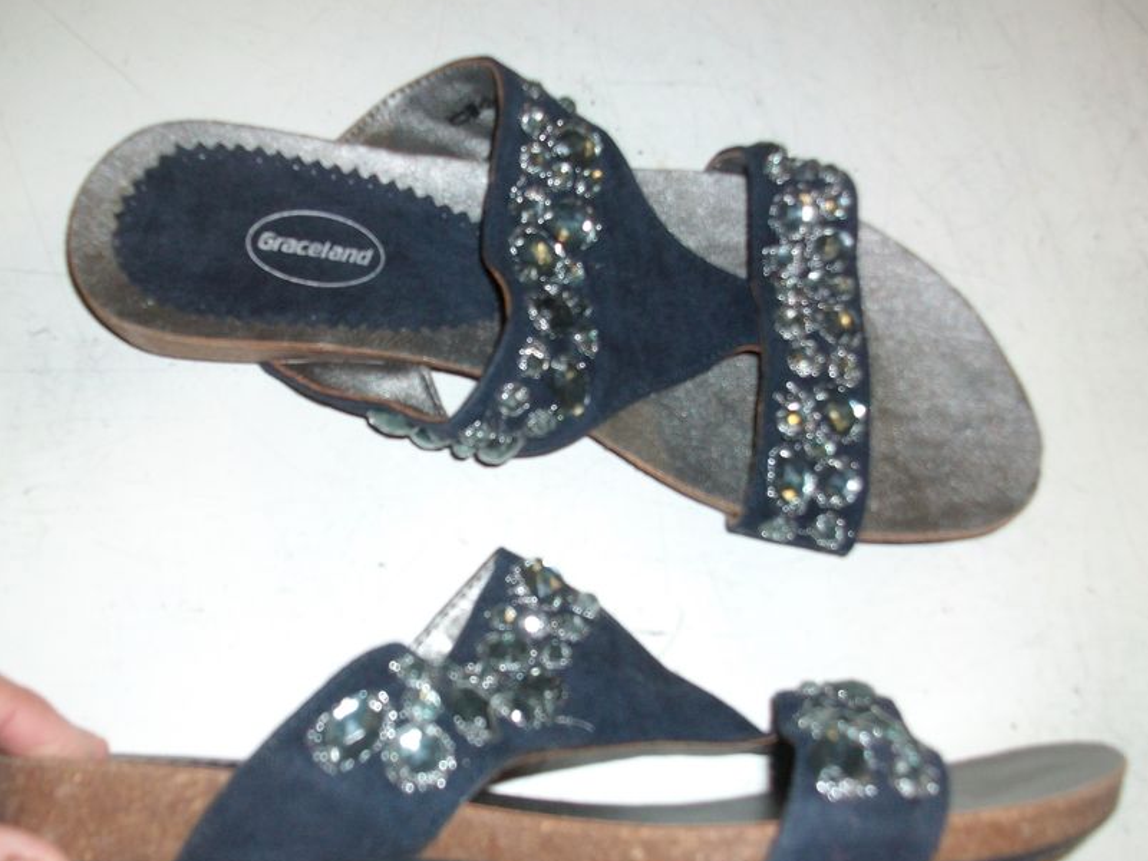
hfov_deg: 46.6
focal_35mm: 40
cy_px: 525
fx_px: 1327
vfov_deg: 35.8
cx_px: 486
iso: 125
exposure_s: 1/40
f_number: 2.9
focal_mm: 5.7
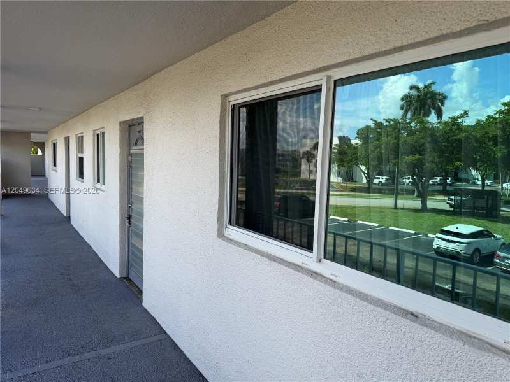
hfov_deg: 71.6
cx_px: 255
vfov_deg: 56.8
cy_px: 191
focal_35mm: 24
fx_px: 354
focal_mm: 6.76
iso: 80
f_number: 1.78
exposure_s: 1/1060
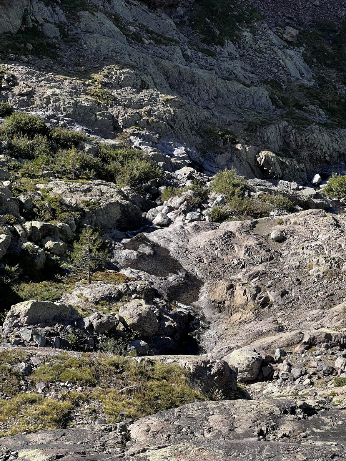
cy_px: 230
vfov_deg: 25.3
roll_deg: -1.6
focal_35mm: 77
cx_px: 173
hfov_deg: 19.1
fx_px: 1026
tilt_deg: -28.6
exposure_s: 1/288
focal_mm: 9
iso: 32
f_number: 2.8
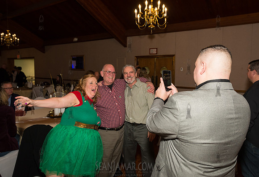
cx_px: 143
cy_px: 82
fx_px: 190
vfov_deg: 49.8
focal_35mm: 26
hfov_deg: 68.3
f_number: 4.5
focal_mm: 24
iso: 1600
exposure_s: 1/320
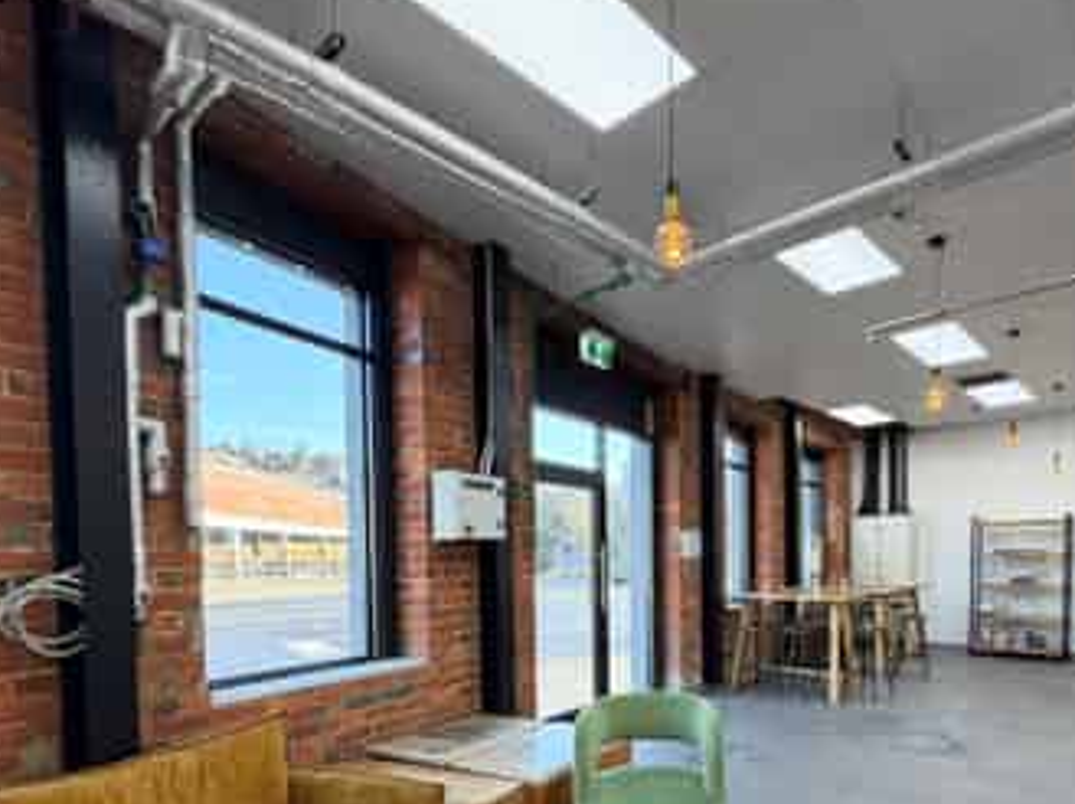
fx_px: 651
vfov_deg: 60.6
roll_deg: +0.6
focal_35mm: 21
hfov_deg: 77.6
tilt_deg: -2.1
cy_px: 580
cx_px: 675
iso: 100
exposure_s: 1/100
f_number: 2.2
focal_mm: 2.22
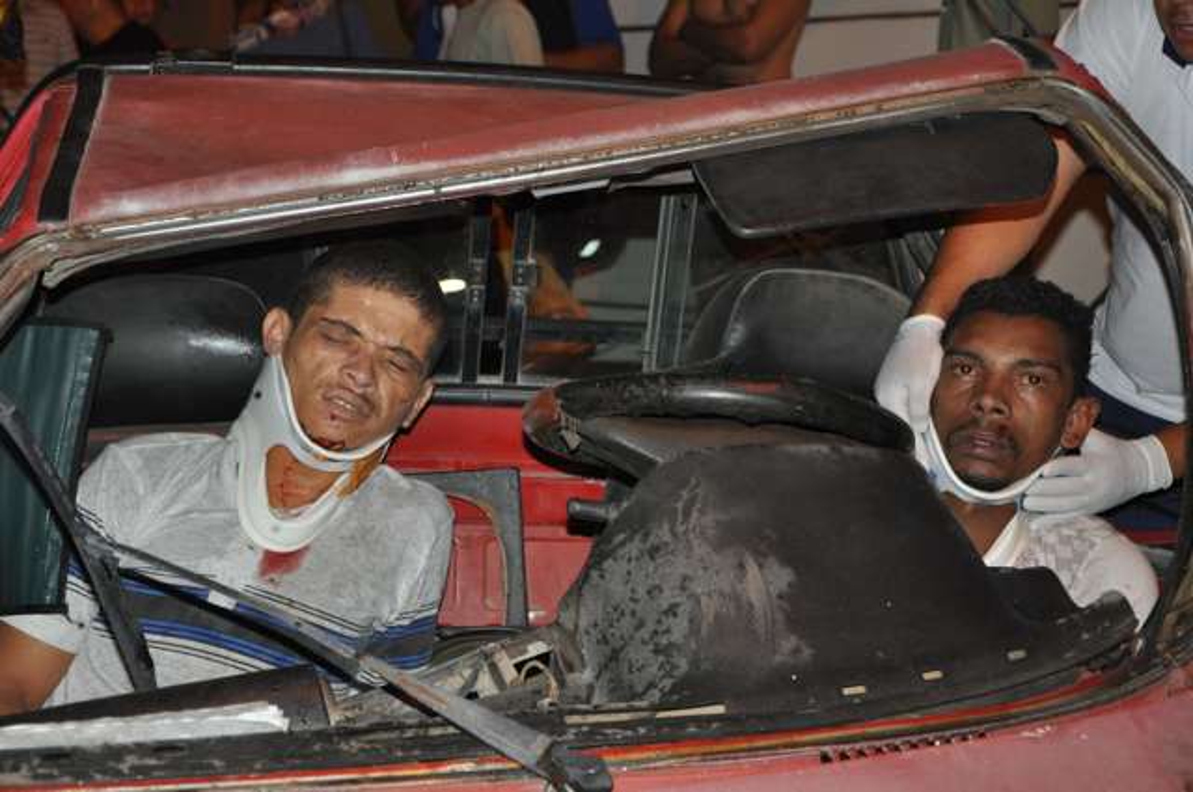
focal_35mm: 78
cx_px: 596
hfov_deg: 26.0
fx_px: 2582
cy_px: 396
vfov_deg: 17.4
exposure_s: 1/60
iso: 800
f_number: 5
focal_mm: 52
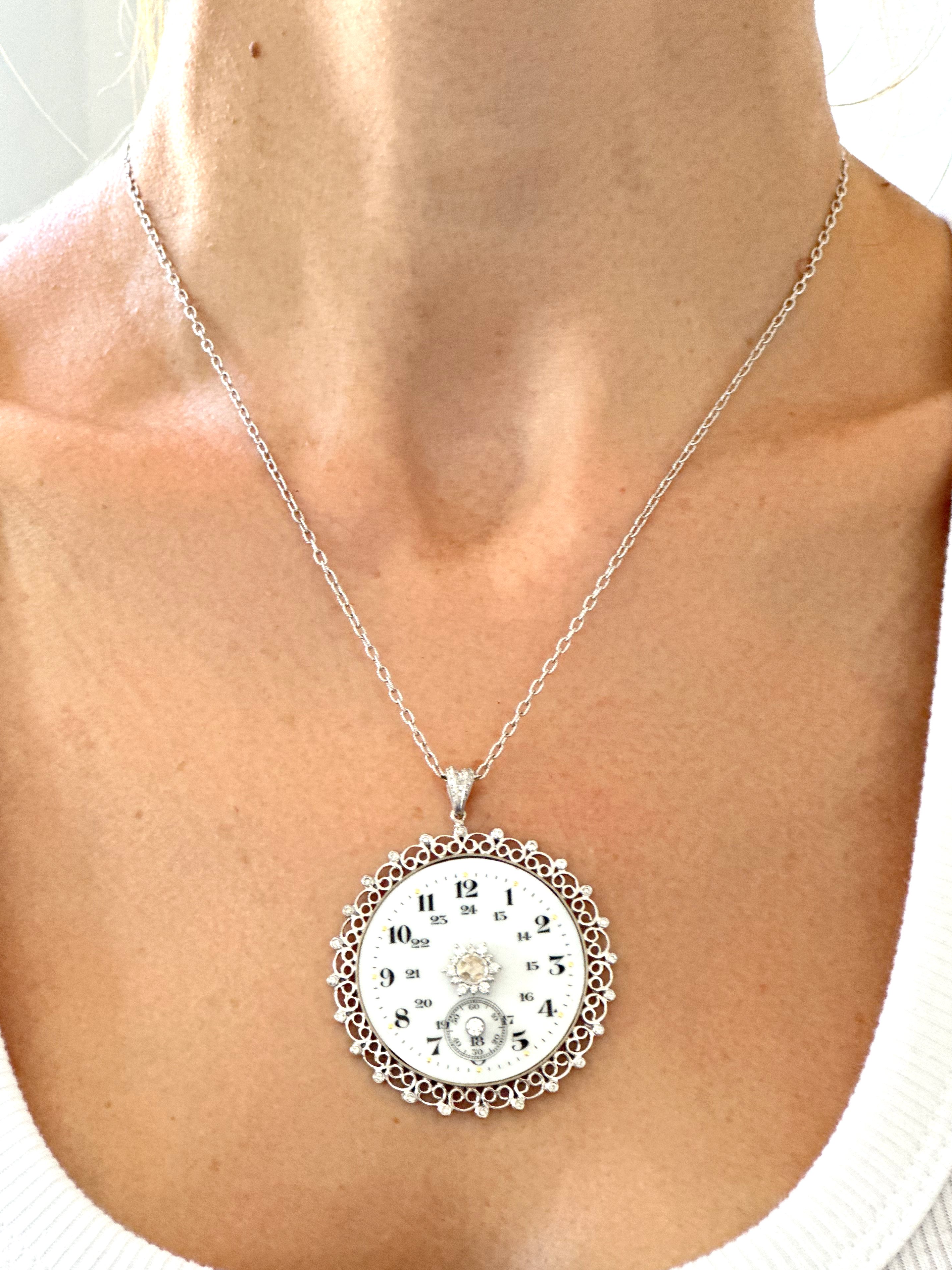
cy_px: 667
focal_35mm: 81
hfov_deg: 18.2
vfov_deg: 24.1
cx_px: 472
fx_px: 2970
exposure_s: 1/83
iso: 250
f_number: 2.8
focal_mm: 9
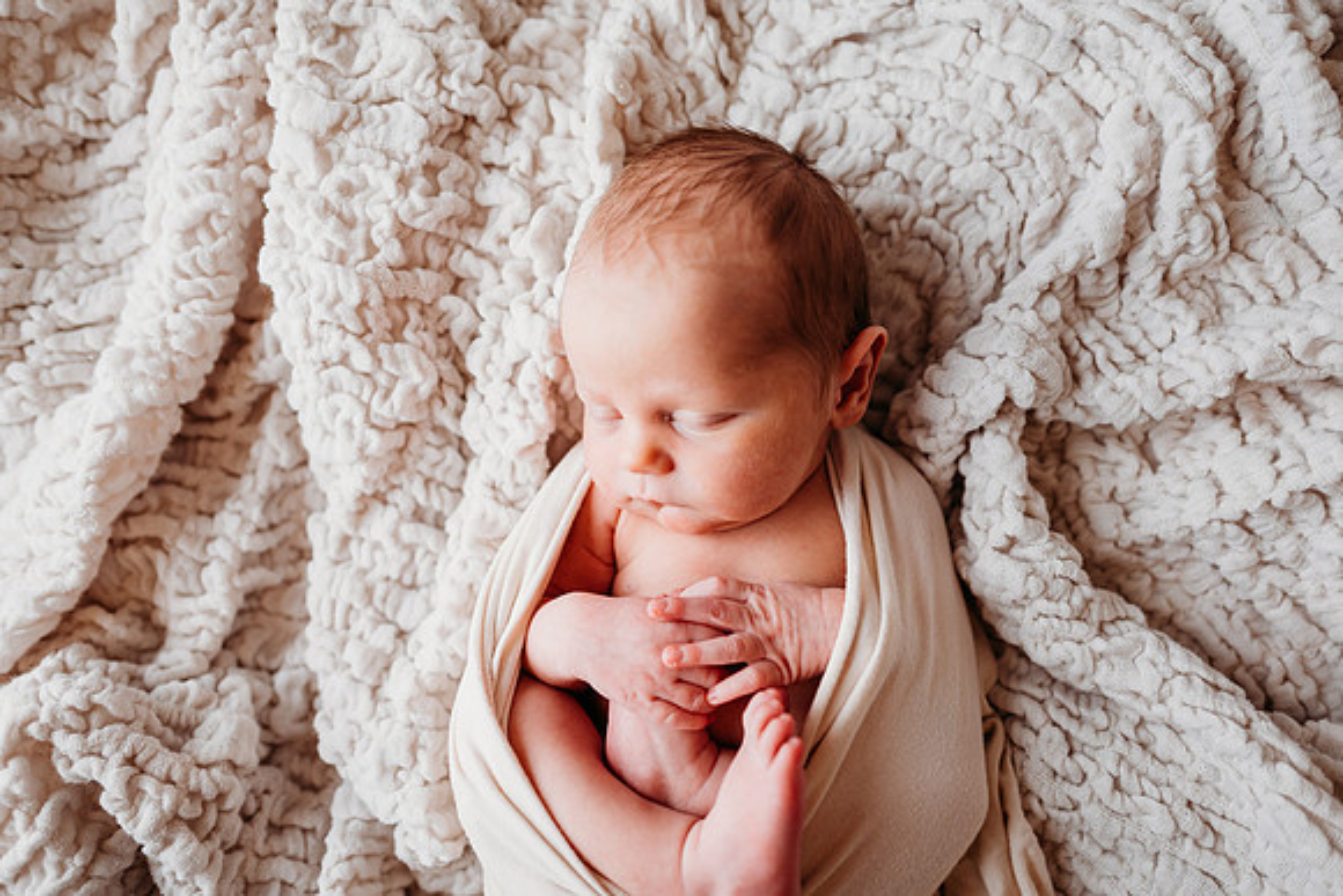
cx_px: 672
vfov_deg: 53.2
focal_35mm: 24
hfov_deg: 73.7
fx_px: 896
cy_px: 448
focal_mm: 24
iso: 80
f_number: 2.2
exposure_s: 1/200
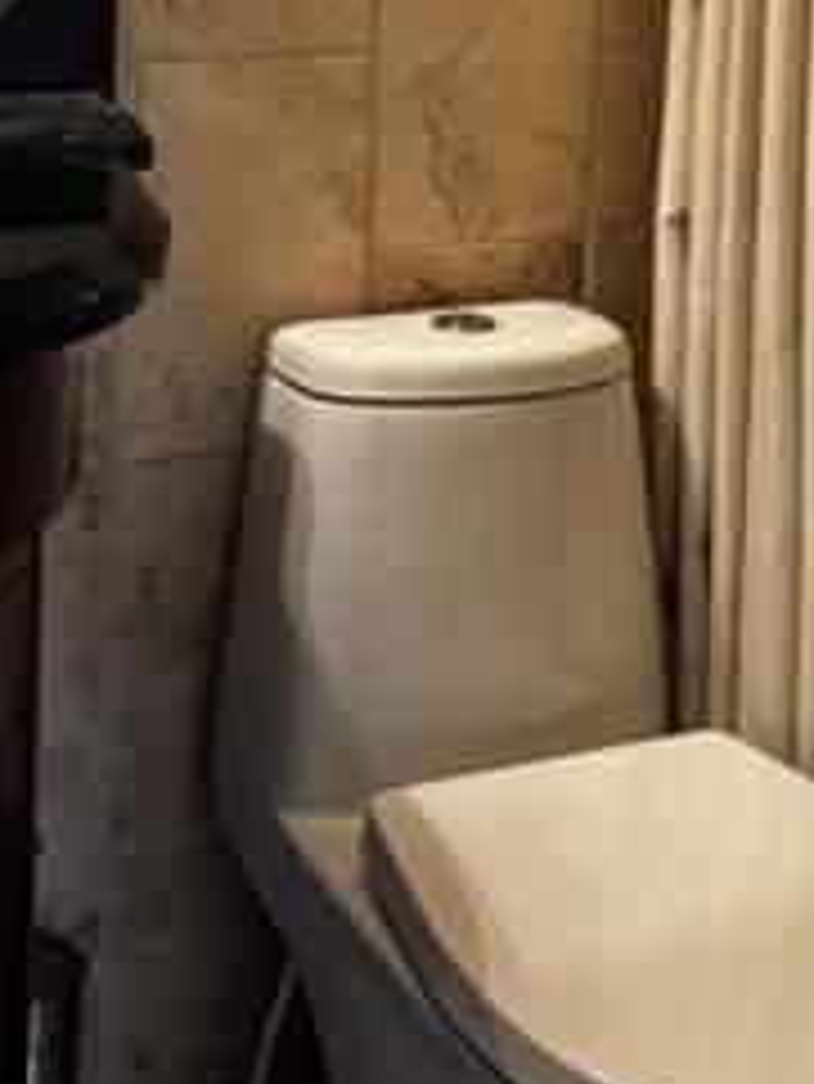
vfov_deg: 26.8
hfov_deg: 21.3
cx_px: 423
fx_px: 2161
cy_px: 27
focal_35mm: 69
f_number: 1.6
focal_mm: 5.96
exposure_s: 1/60
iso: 400
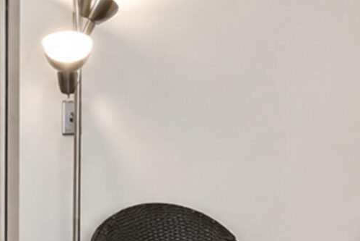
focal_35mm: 77
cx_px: 129
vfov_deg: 17.7
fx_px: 770
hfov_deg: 26.2
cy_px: 142
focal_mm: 10
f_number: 6.4
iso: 2000
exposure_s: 1/50
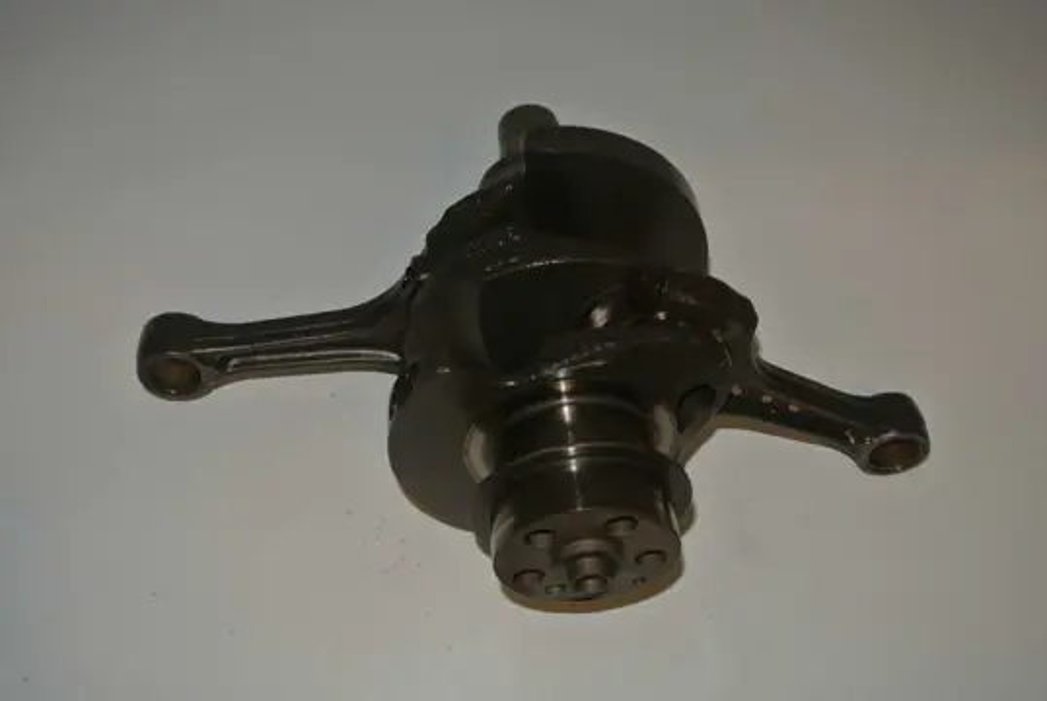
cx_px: 524
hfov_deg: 48.4
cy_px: 350
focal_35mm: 40
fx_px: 1165
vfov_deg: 33.5
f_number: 4.2
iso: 200
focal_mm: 15.1
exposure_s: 1/60
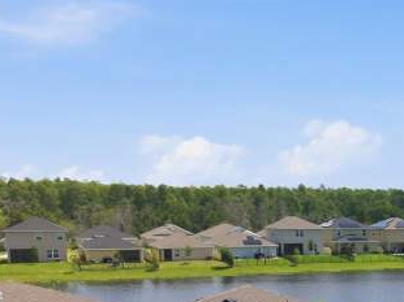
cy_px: 305
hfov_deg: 27.9
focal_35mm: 62
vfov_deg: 22.7
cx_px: 465
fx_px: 723
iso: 120
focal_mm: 8.7
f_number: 1.8
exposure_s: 1/40
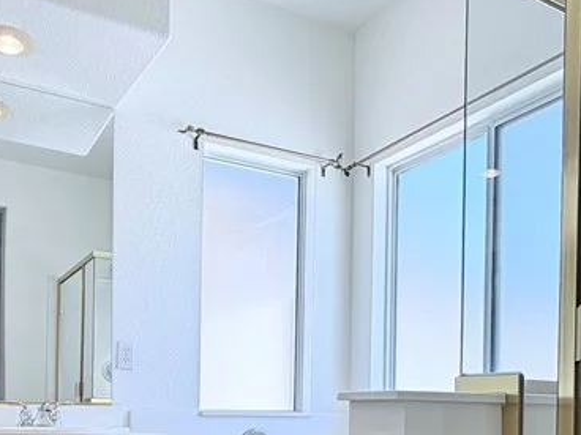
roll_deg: +0.8
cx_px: 243
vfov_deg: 34.3
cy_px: 411
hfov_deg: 47.7
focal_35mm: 39
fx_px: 655
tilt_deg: +0.3
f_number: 2.2
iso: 40
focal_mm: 2.22
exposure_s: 1/120
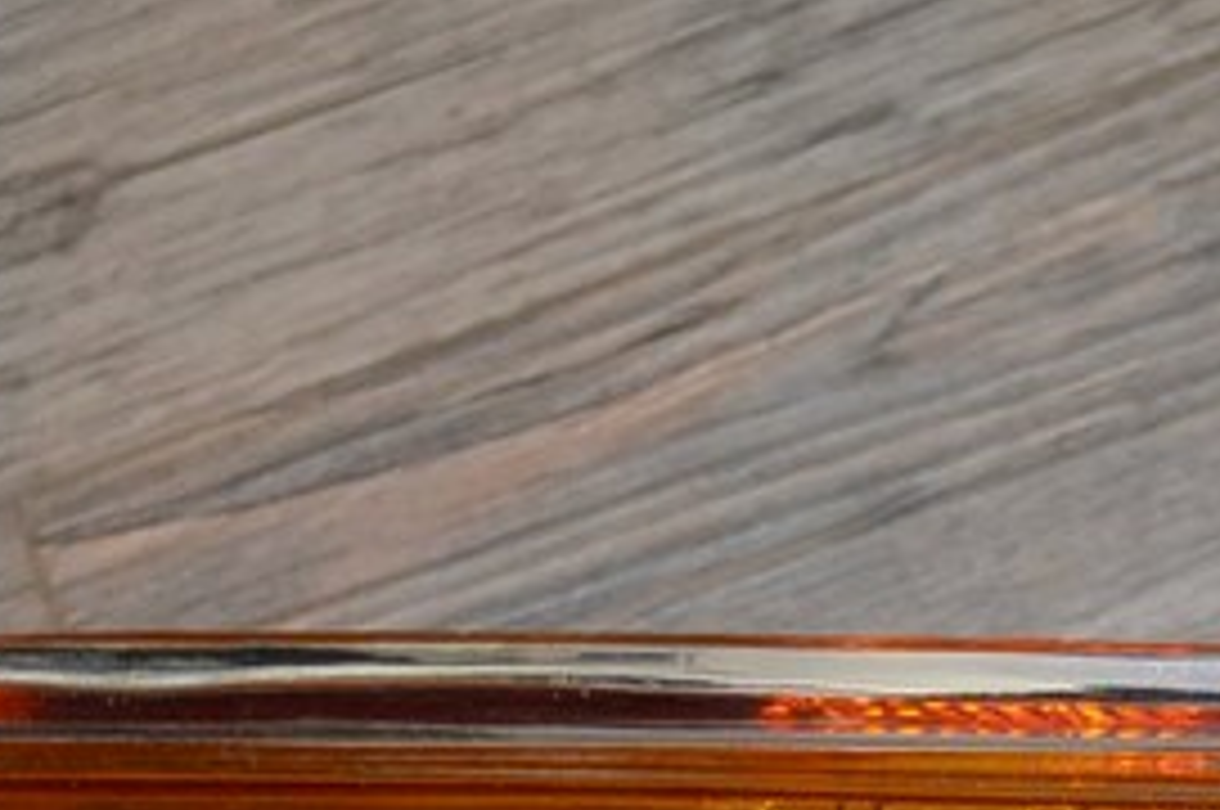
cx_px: 1517
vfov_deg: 7.3
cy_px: 1184
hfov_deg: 10.9
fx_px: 6266
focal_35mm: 185
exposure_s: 1/60
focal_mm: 29
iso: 640
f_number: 4.5
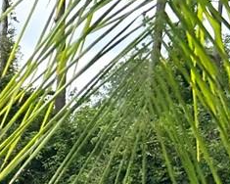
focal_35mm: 173
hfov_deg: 9.3
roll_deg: -1.8
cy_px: 239
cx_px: -414
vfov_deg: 8.8
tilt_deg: -3.3
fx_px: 1178
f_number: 1.5
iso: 50
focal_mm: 5.7
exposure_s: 1/2841
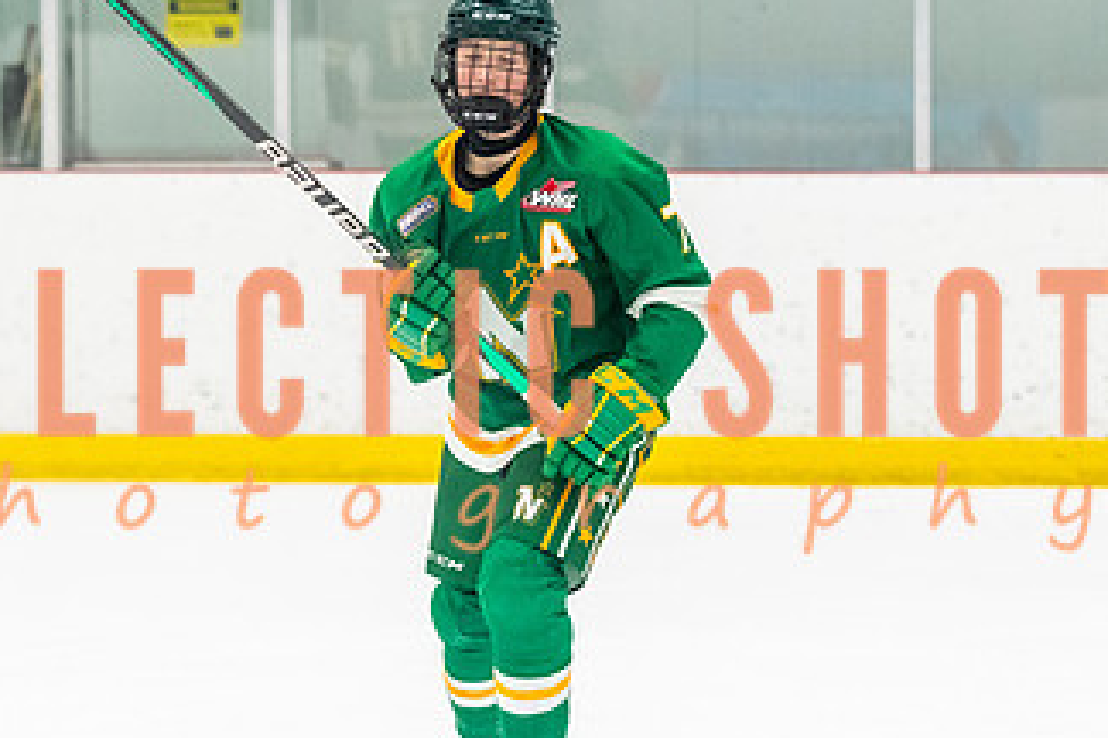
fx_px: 8063
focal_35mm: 262
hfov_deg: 7.9
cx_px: 361
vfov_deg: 5.2
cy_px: 496
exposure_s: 1/800
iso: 3200
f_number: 2.8
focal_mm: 102
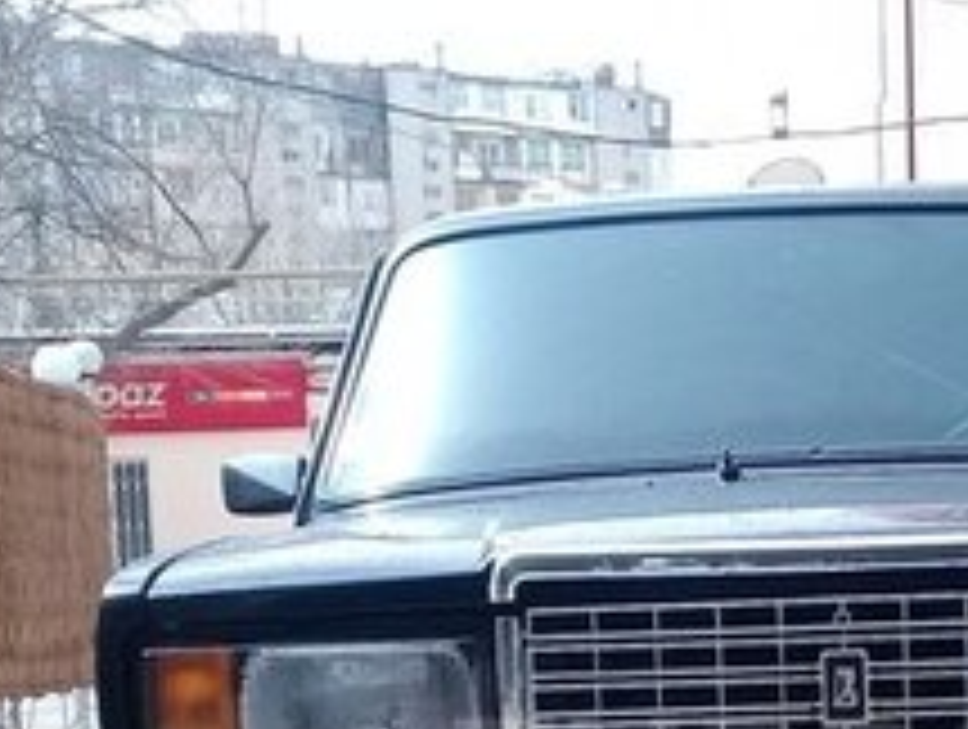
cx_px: 914
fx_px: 2661
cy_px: 785
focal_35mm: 95
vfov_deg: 15.2
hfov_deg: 20.1
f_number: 2.2
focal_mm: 3.3
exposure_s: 1/352
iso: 64
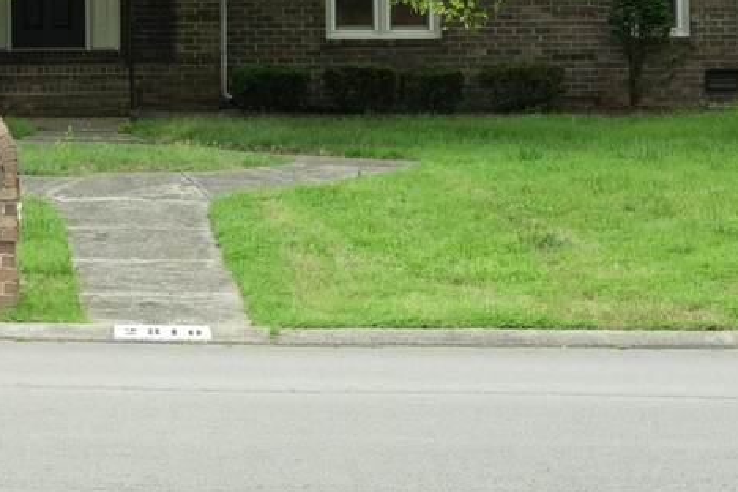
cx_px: -58
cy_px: -117
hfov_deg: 13.7
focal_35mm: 147
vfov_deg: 9.2
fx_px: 3012
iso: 1600
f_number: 7.1
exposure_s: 1/160
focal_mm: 53.7
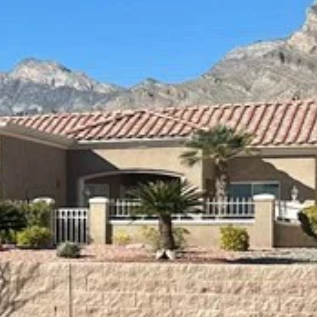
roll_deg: -0.7
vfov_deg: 13.9
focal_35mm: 125
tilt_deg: +0.3
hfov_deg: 10.5
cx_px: -590
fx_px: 1295
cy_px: 228
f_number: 1.78
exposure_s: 1/5000
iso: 80
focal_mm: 6.86
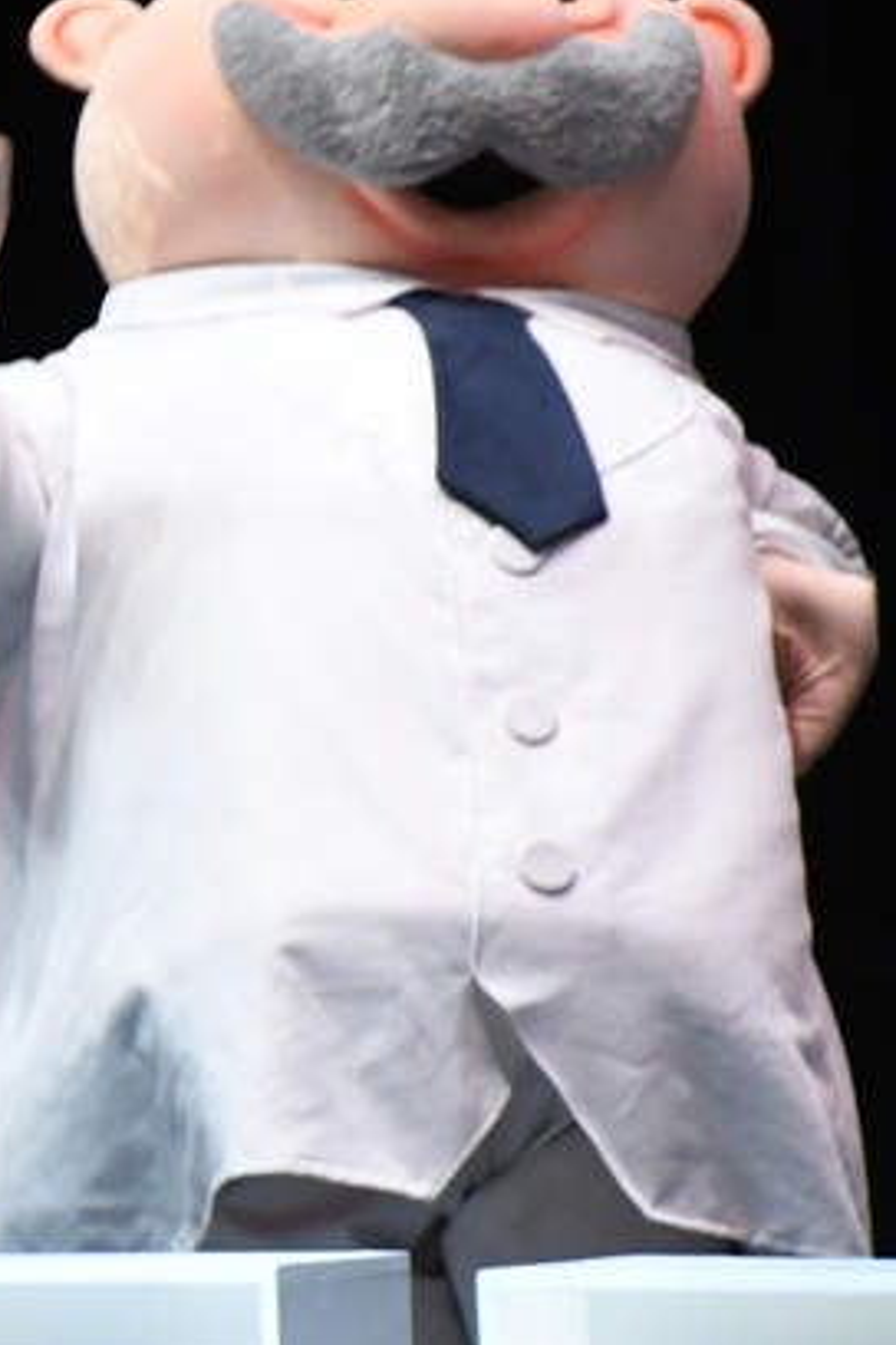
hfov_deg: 1.7
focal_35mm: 790
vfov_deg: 2.6
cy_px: 536
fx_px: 29491
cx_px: -412
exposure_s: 1/125
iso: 4000
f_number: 8
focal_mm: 210
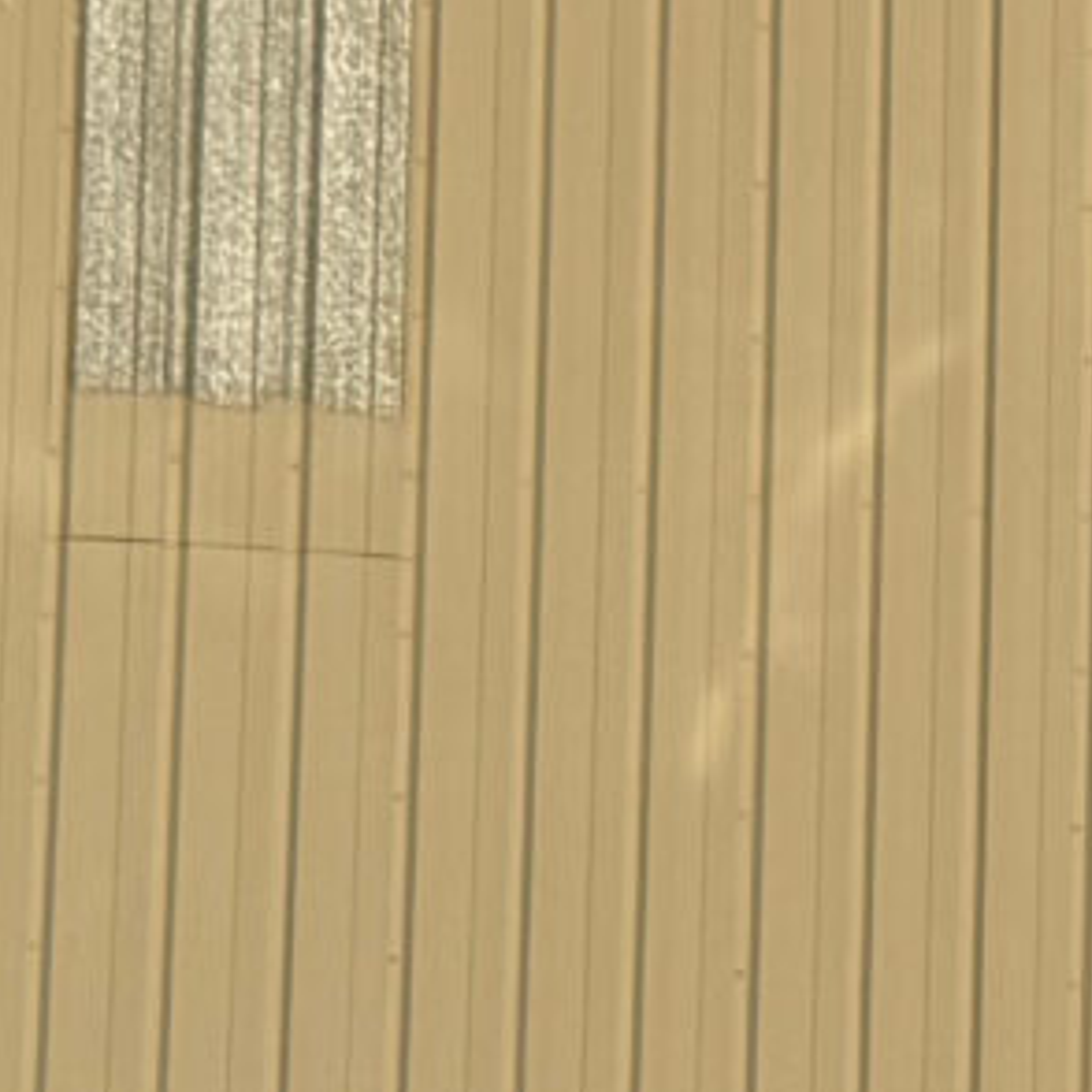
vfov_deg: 9.4
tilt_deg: +6.8
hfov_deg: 8.8
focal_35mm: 185
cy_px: 1088
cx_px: 2344
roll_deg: -0.1
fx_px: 6603
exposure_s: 1/12346
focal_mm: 6.76
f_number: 1.78
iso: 64
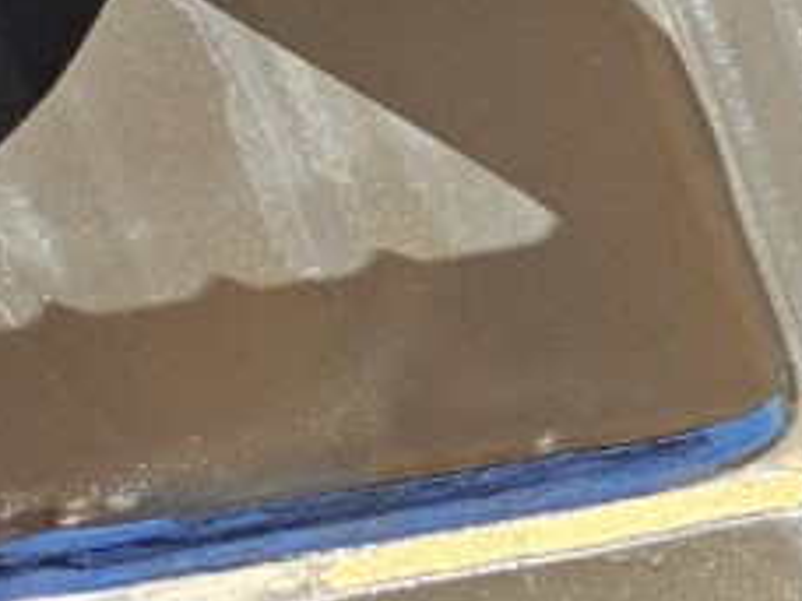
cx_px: 2459
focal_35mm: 145
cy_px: -534
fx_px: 3359
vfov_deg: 9.6
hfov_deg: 9.9
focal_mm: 5.4
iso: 40
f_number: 1.8
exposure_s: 1/180
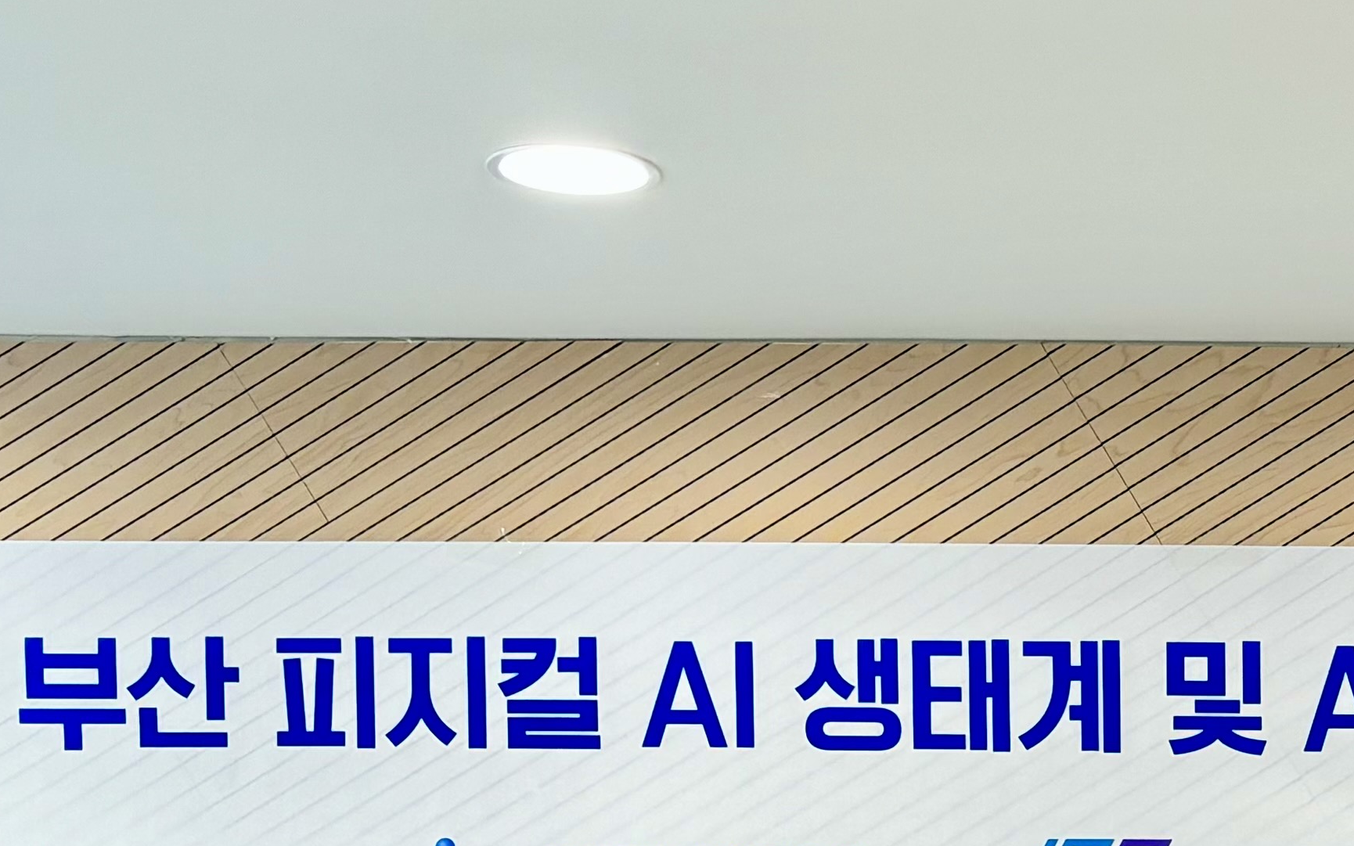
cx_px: 1439
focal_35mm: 91
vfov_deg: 13.3
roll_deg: +0.0
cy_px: 1366
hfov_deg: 21.7
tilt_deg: -3.1
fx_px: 3358
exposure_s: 1/120
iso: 80
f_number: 1.6
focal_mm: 5.96
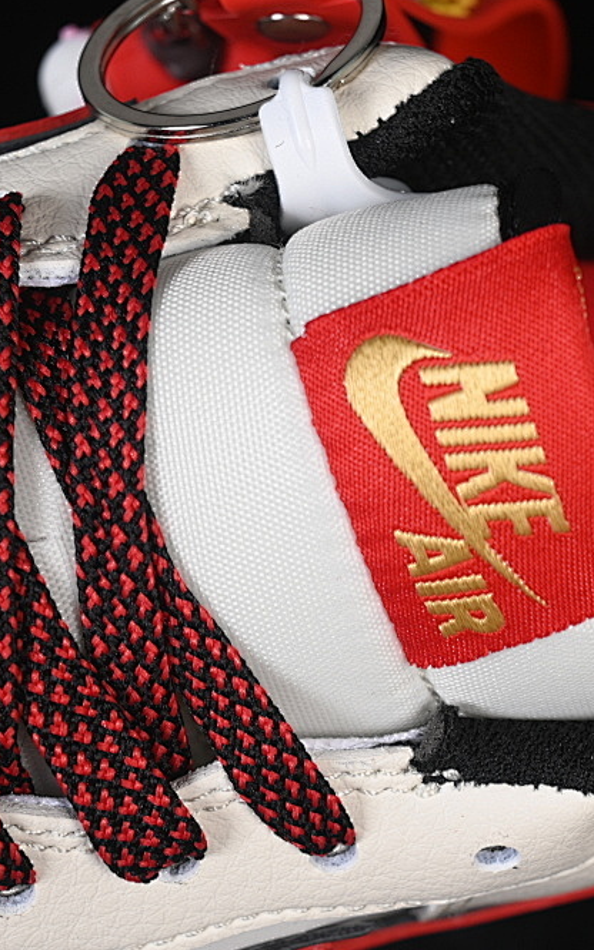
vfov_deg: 16.8
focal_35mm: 124
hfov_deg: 10.6
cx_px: 326
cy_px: 505
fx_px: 3213
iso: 160
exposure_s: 1/80
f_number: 7.1
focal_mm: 50
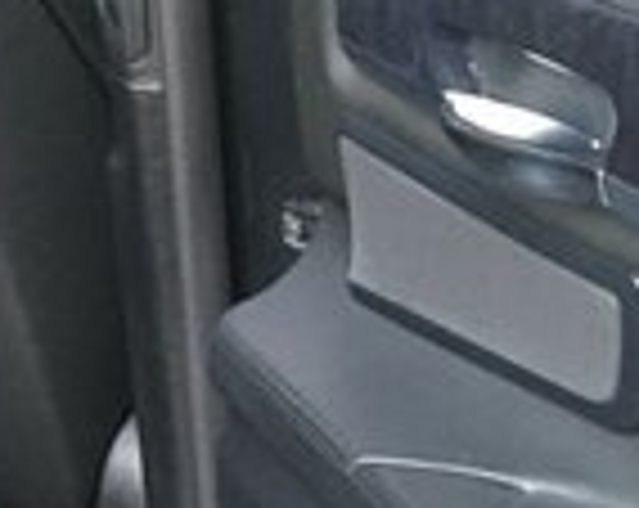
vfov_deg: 11.6
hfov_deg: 13.2
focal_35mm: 132
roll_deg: +2.9
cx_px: -522
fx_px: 2491
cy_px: 25
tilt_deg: -12.7
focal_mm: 4.15
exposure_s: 1/33
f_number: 2.2
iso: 125
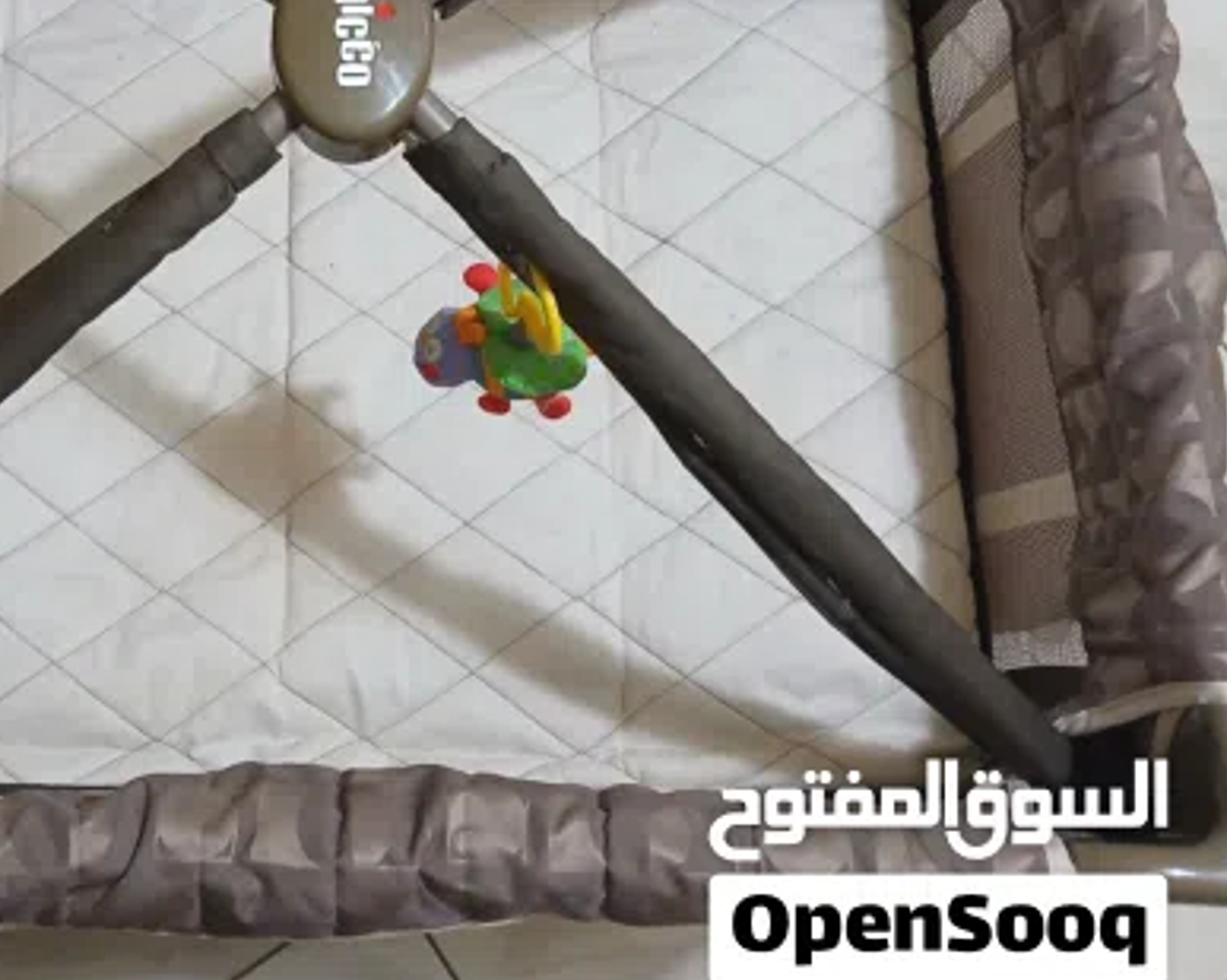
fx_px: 1524
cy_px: 301
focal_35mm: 42
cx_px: 231
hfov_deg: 41.8
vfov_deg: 35.2
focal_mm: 3.98
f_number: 1.8
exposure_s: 1/25
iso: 400
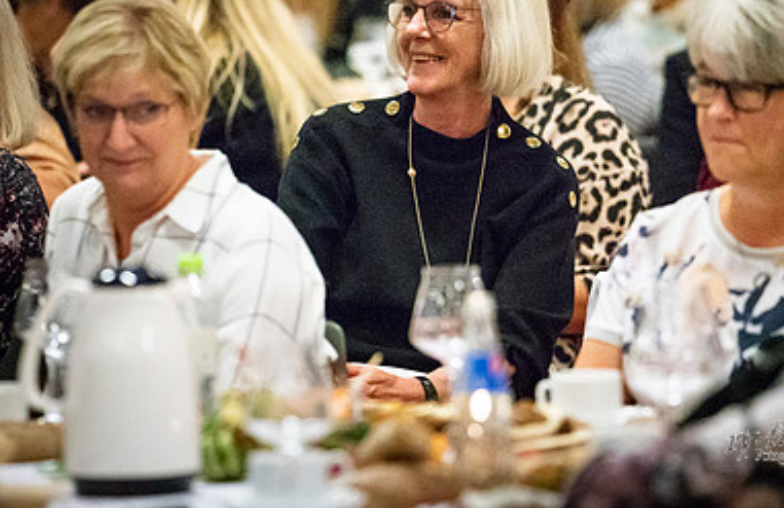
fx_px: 7946
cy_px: 245
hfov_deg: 5.6
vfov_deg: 3.7
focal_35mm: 368
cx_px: 375
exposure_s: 1/200
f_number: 2.8
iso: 32000
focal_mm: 200
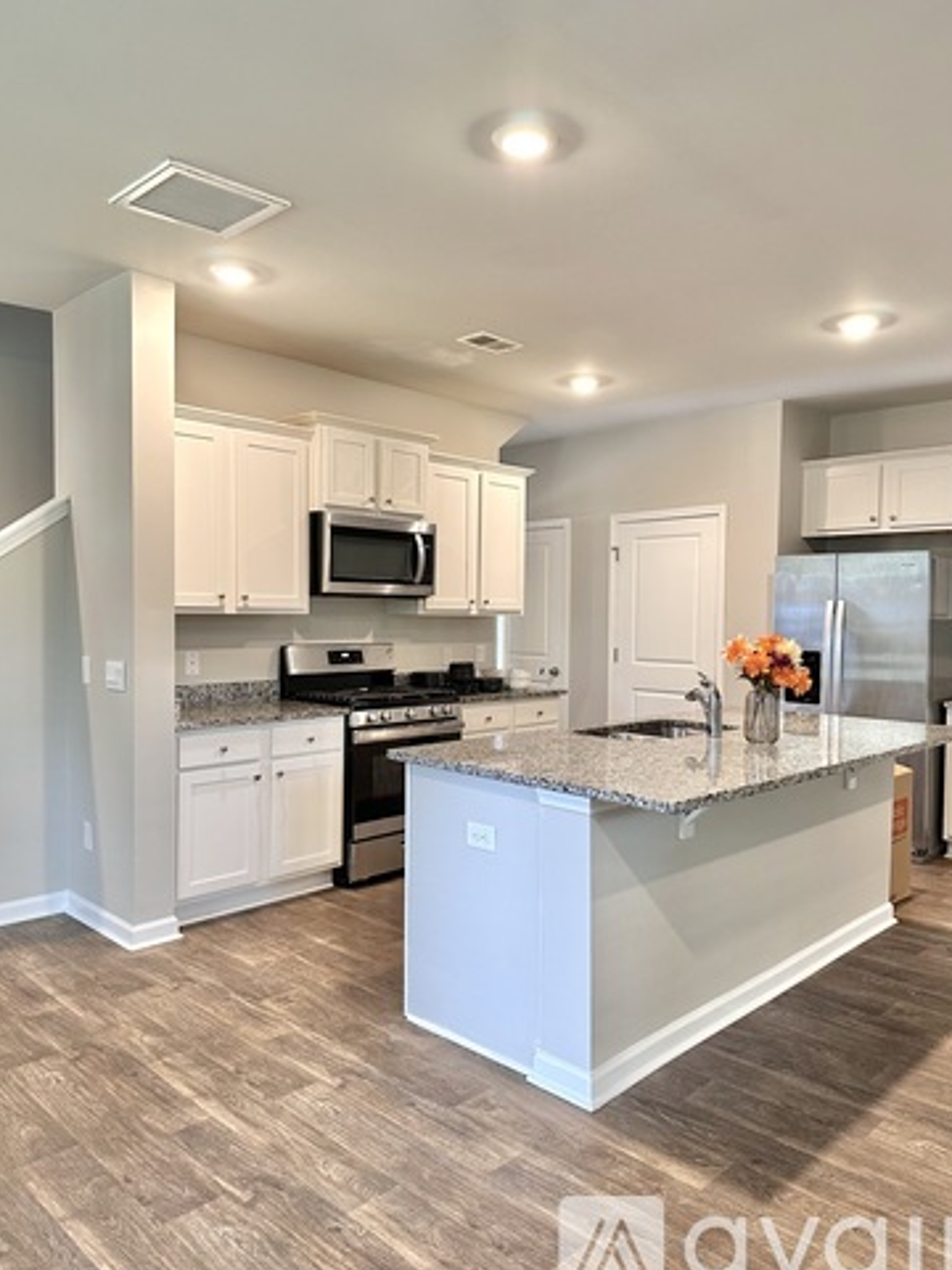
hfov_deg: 54.9
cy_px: 640
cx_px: 491
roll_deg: -0.5
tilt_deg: -2.4
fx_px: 917
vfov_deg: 69.4
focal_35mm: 25
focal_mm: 6.86
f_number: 1.78
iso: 200
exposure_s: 1/60
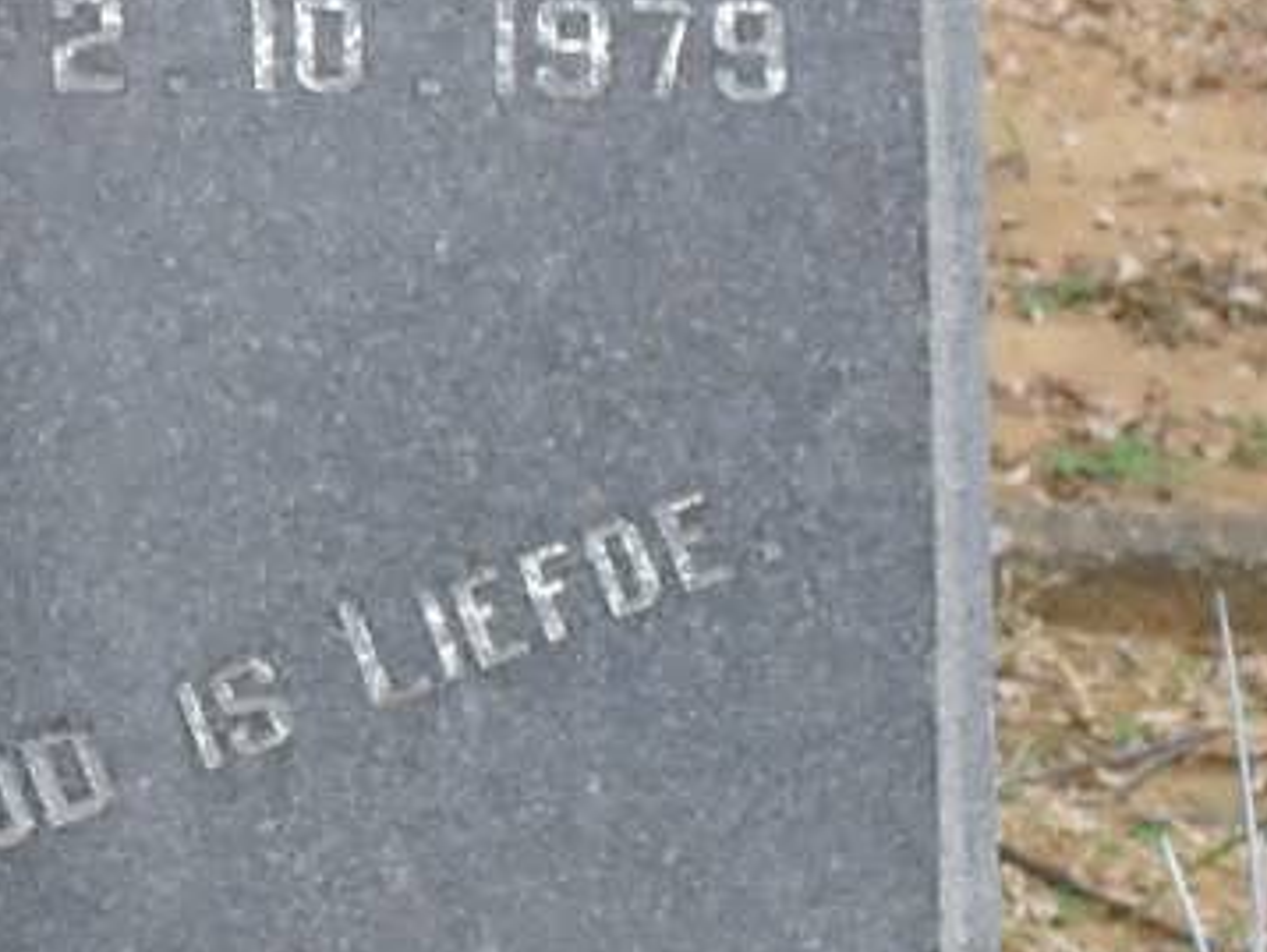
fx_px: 8094
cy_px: 549
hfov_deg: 8.9
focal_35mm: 221
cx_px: -159
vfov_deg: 6.7
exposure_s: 1/125
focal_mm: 11.7
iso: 100
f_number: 4.6
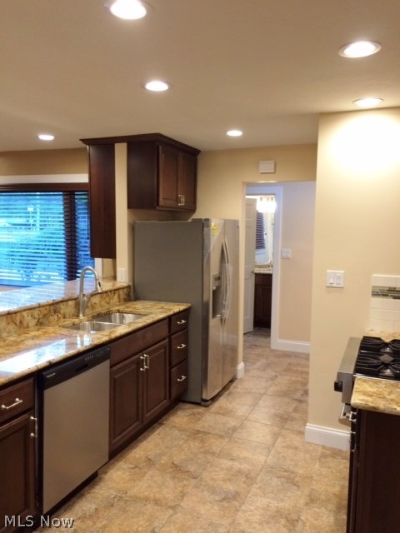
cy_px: 266
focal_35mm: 29
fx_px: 447
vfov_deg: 61.7
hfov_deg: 48.2
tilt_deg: -5.7
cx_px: 200
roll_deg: -0.1
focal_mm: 4.15
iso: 100
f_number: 2.2
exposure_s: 1/30
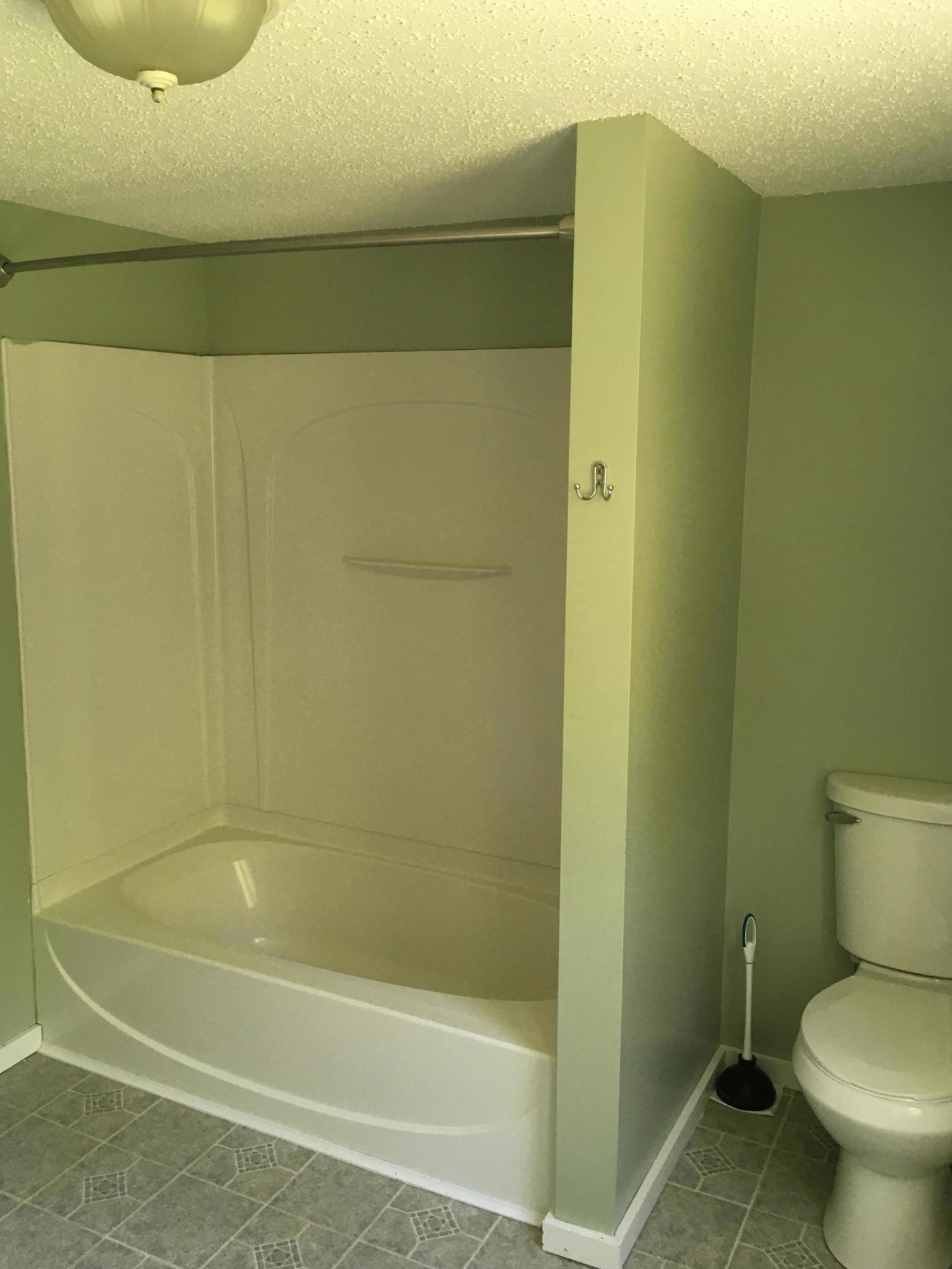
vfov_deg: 60.0
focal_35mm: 30
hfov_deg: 46.8
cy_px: 620
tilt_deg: -11.9
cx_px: 463
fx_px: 1100
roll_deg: +0.9
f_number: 2.2
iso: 64
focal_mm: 4.15
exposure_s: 1/30
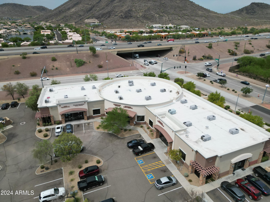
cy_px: 101
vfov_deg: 56.8
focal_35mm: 24
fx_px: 187
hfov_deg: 71.6
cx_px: 135
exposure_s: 1/4000
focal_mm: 6.72
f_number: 1.7
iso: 200
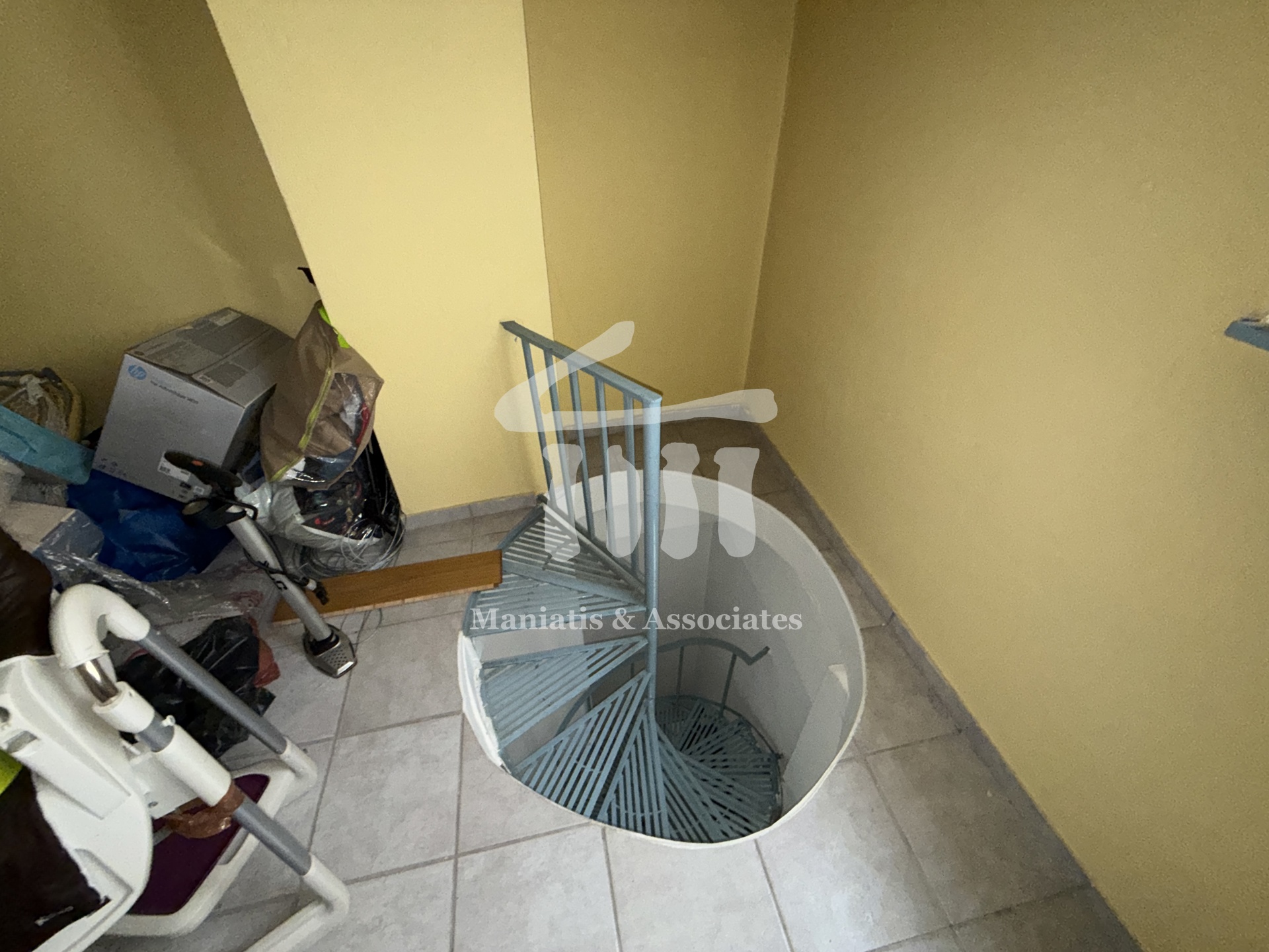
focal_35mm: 14
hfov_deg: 102.1
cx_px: 634
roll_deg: -0.2
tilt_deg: -38.6
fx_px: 513
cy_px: 476
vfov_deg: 85.7
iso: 250
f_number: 2.2
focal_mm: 2.22
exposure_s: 1/60
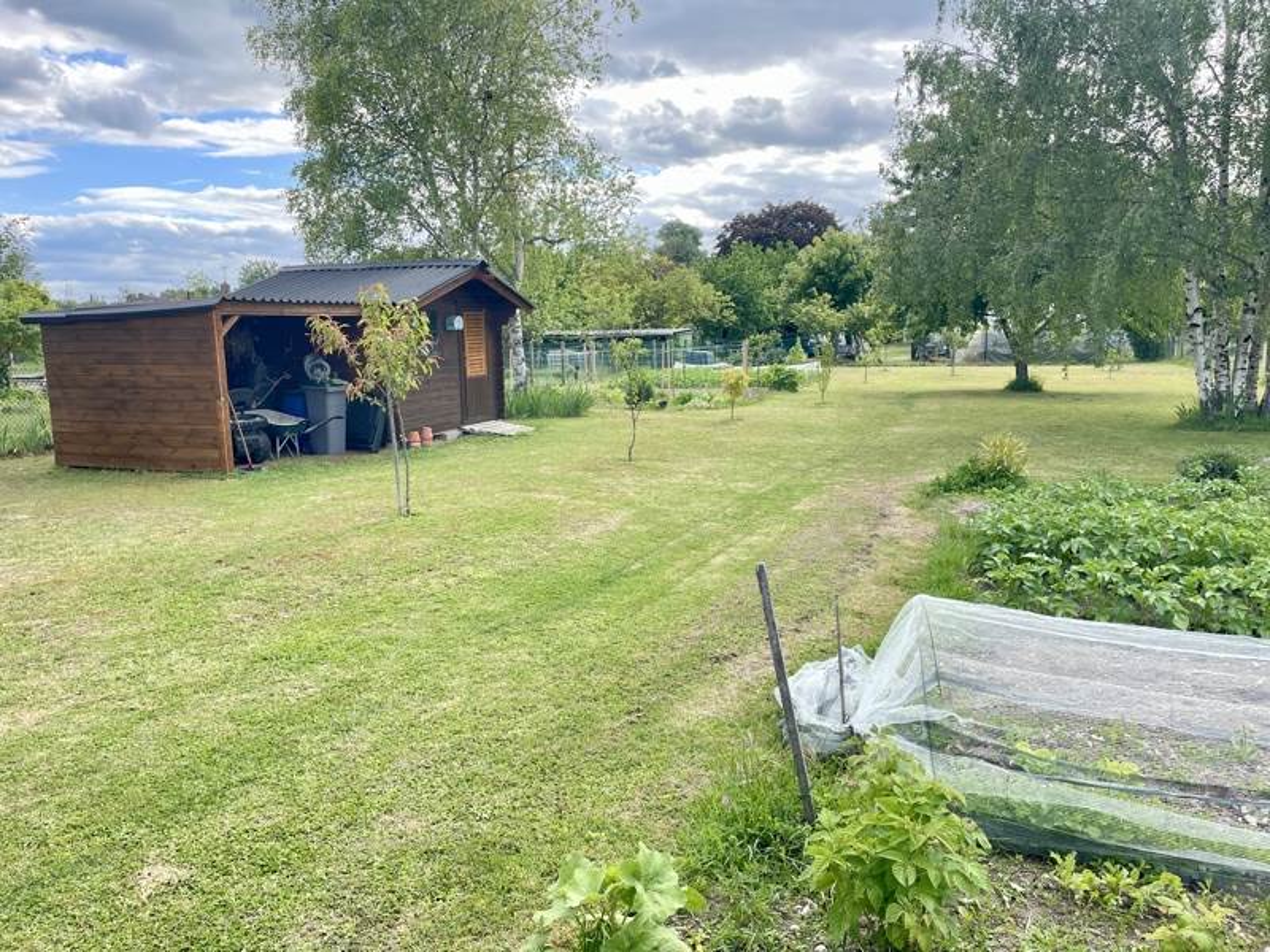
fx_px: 954
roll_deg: +1.4
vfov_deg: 53.1
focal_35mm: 26
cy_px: 476
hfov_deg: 67.3
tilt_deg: -9.4
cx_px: 635
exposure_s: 1/779
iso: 32
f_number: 1.6
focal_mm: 4.2
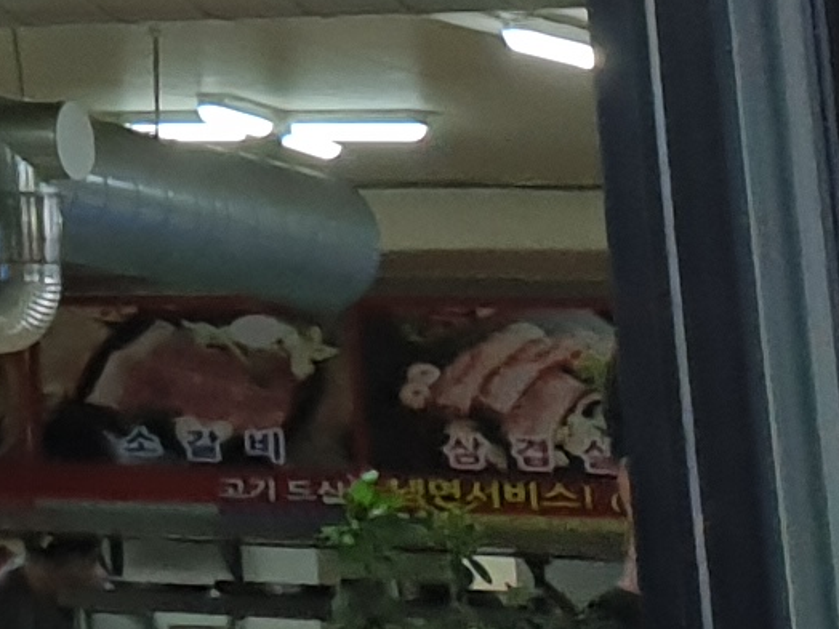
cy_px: -1700
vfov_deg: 6.3
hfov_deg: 8.8
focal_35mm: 200
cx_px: -1276
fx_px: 4847
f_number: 2.4
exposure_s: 1/120
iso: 80
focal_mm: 4.3
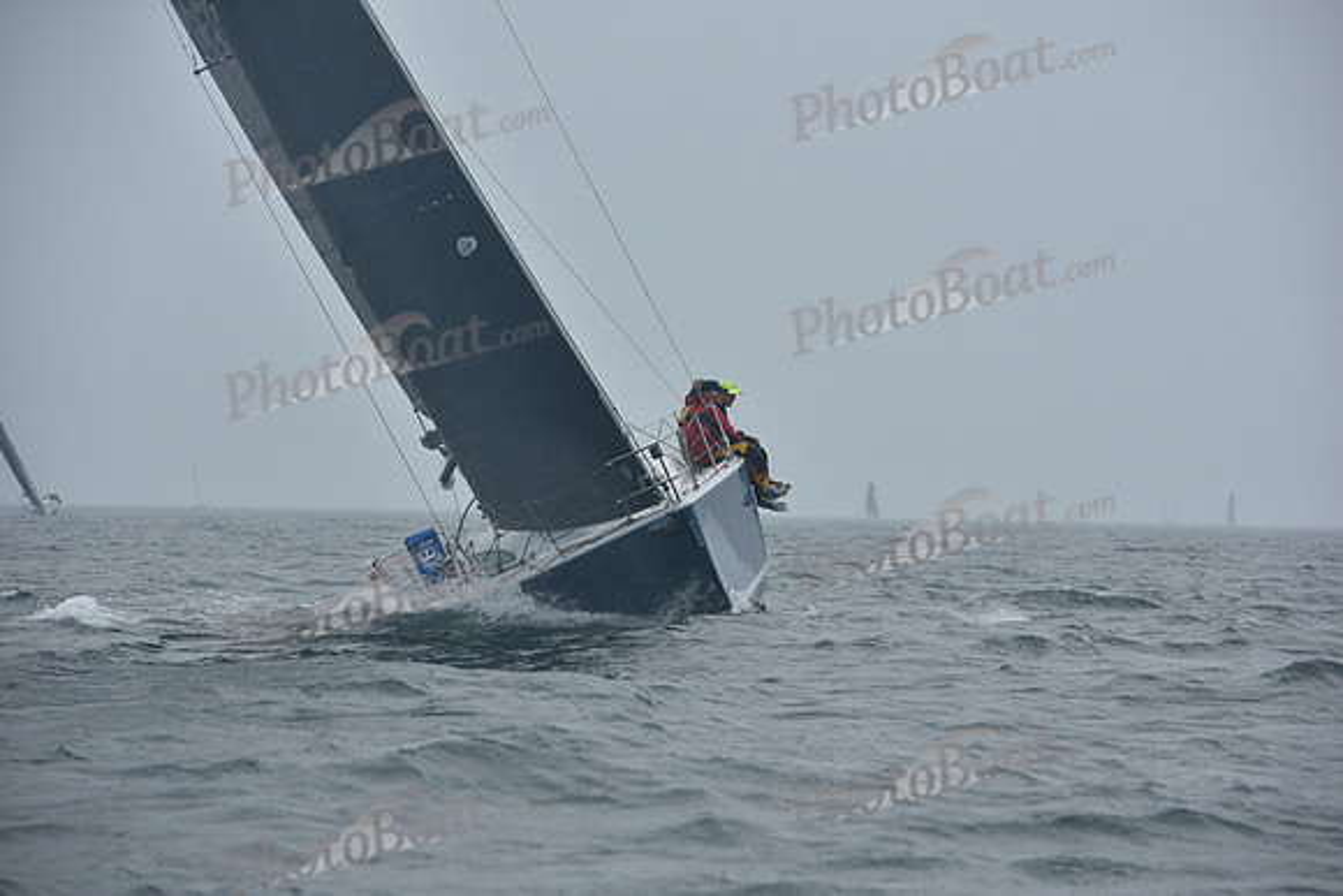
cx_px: 672
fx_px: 7276
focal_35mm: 195
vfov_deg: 7.0
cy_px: 448
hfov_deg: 10.5
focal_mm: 195
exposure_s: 1/1000
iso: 320
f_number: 8
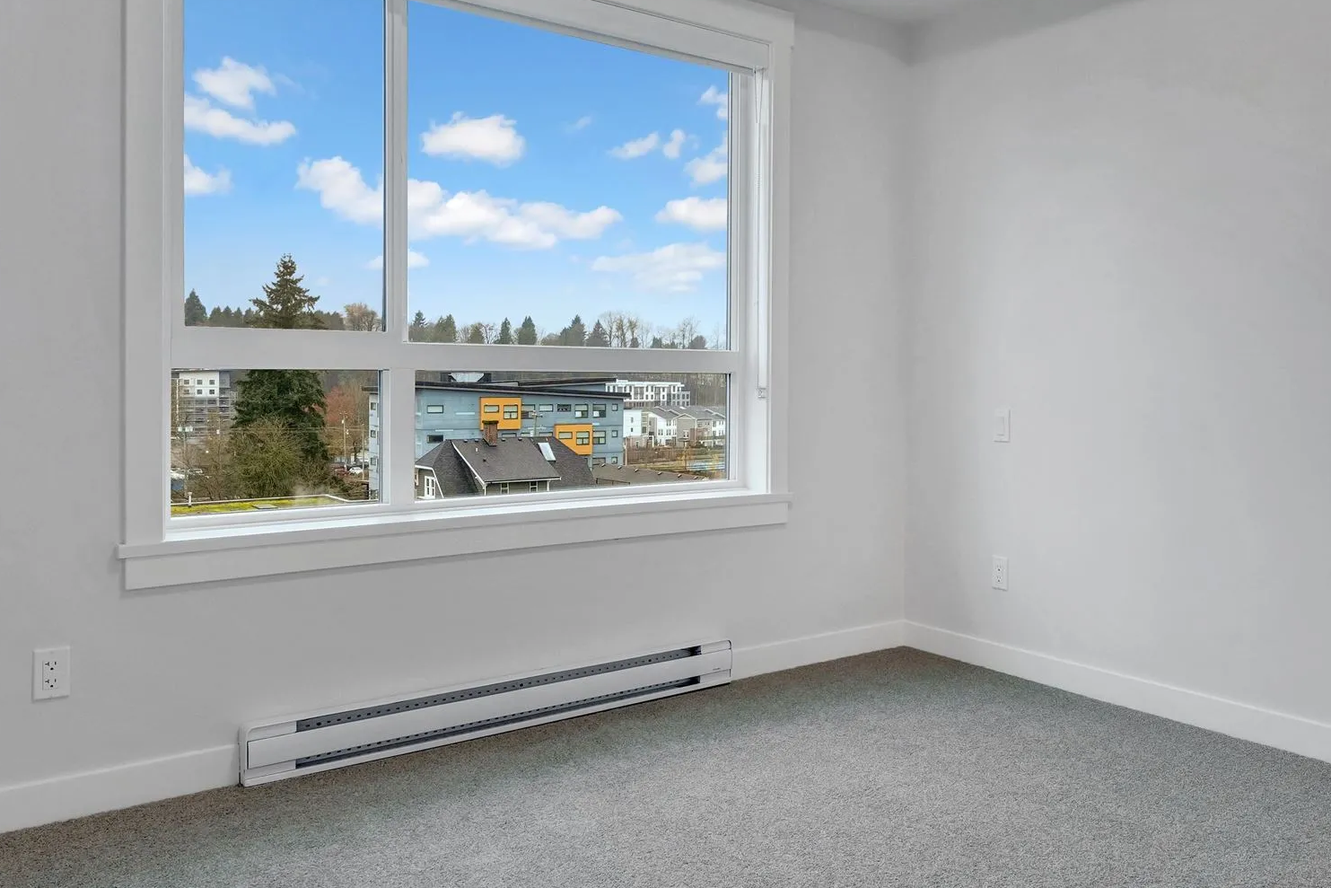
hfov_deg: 62.9
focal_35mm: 29
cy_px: 374
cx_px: 819
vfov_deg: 44.8
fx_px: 1072
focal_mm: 14
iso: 400
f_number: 8
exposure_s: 1/25
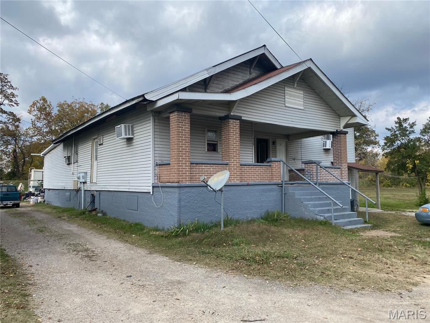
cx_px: 215
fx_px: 323
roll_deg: +0.1
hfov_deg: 67.3
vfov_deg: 53.1
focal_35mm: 26
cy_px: 162
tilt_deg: +4.6
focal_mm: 4.25
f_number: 1.8
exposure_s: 1/1996
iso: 32
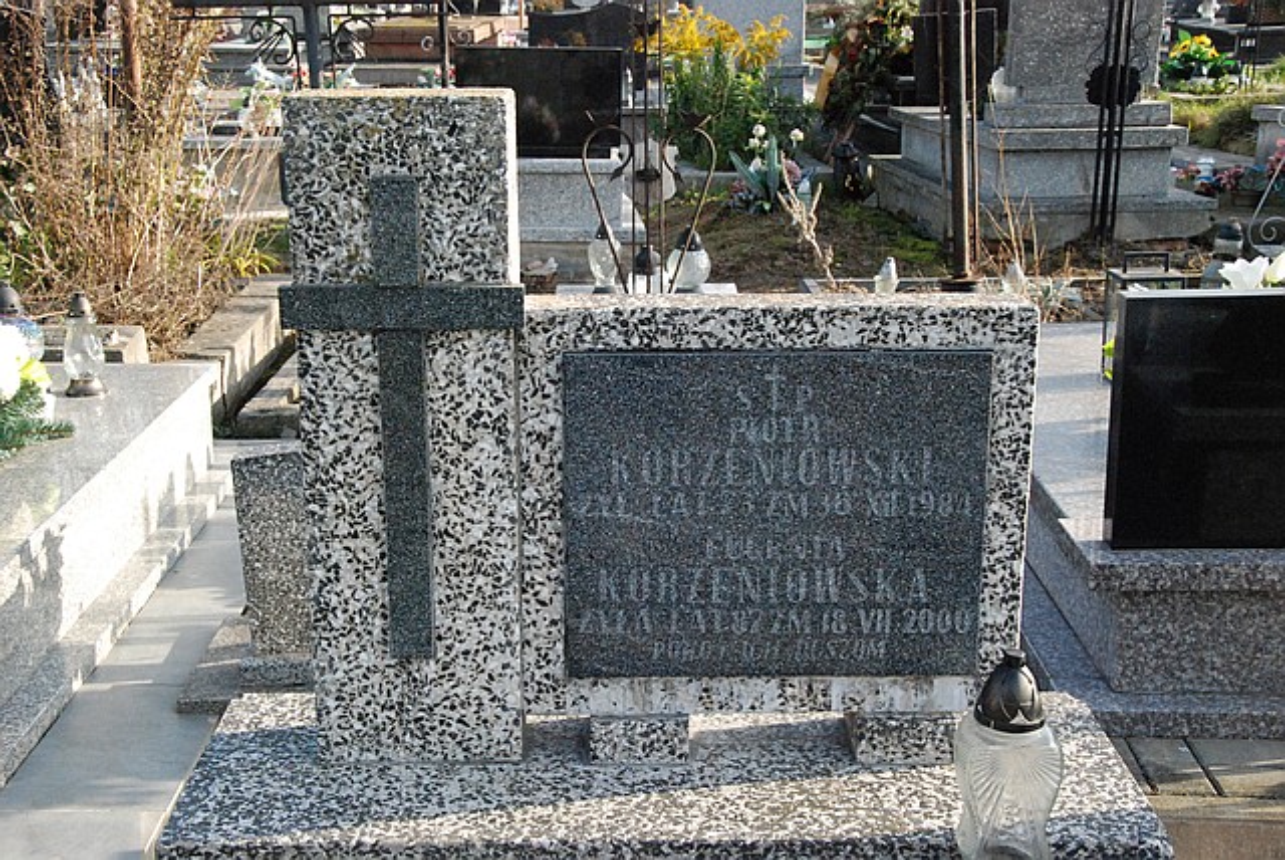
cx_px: 642
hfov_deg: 41.1
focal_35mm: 48
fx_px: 1715
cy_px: 430
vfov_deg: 28.1
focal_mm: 32
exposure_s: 1/500
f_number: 11
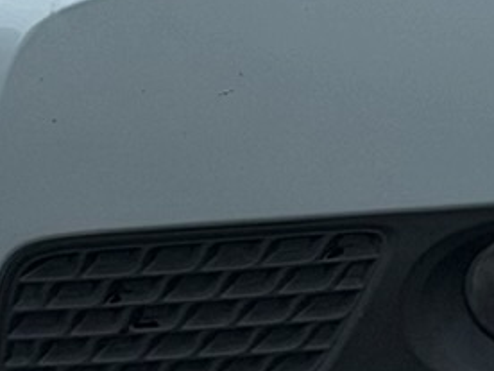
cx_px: 415
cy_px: -283
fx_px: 5080
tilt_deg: -5.8
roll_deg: +0.0
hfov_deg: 5.6
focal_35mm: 356
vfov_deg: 4.1
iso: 64
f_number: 1.78
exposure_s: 1/2762
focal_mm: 6.76
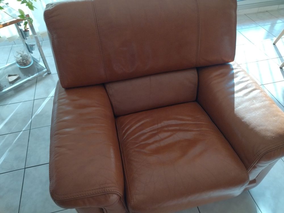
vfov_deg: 51.4
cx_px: 142
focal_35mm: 27
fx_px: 222
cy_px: 106
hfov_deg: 65.3
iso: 100
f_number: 1.79
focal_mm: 4.74
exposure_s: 1/201
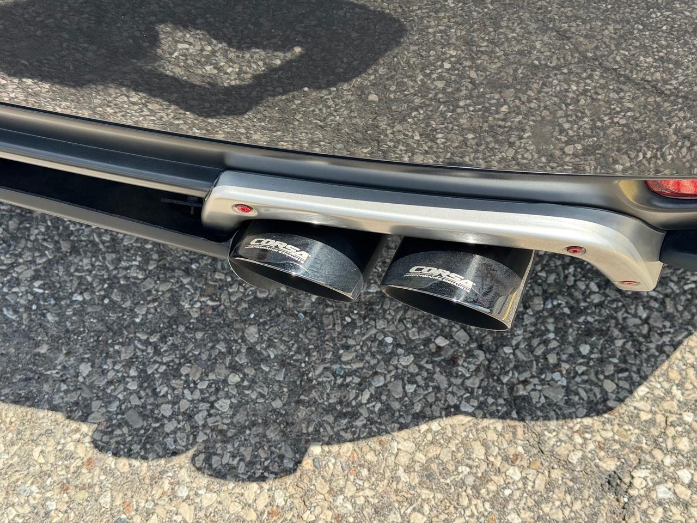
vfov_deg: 30.3
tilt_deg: -52.6
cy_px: 262
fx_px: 966
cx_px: 348
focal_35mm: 48
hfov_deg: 39.7
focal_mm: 6.76
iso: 64
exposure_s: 1/1059
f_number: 1.78
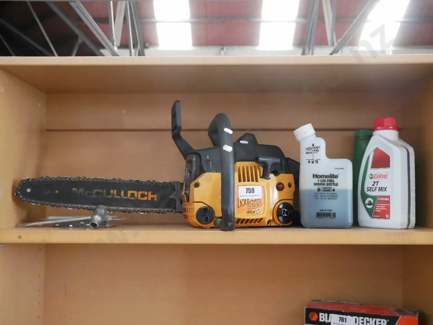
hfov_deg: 46.8
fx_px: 501
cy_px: 162
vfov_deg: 36.0
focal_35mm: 40
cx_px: 216
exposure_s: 1/60
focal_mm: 20
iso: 3200
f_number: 6.3
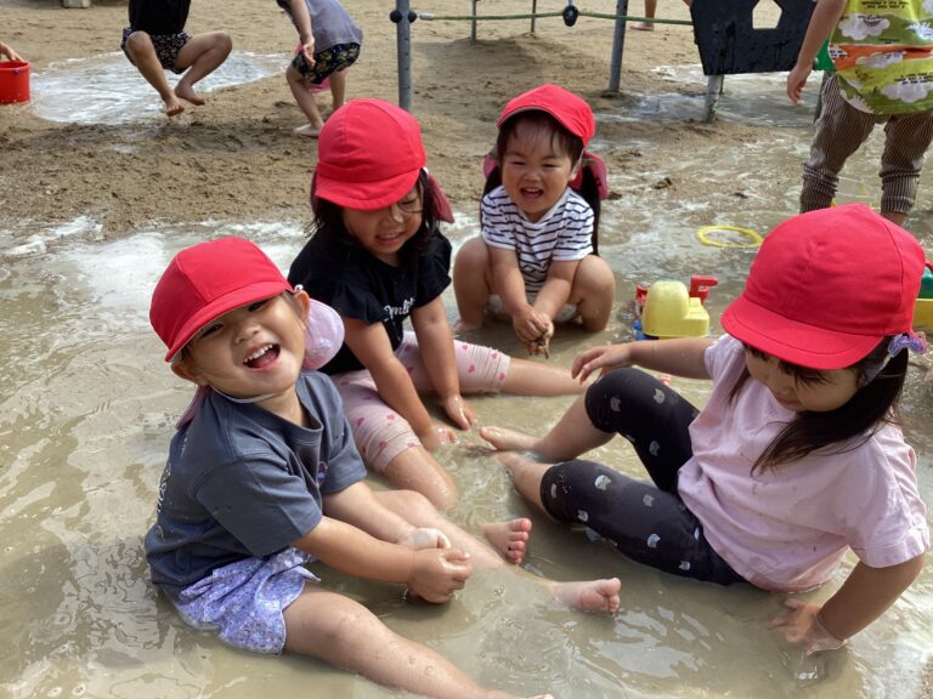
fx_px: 836
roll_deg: -2.6
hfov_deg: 58.4
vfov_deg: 45.4
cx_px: 466
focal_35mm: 31
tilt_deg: -27.3
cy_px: 350
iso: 25
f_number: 2.4
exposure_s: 1/420
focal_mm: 3.3
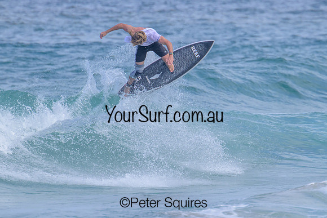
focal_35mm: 1081
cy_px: 128
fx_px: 9817
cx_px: 221
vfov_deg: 1.3
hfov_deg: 1.9
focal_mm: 800
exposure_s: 1/2000
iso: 800
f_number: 11
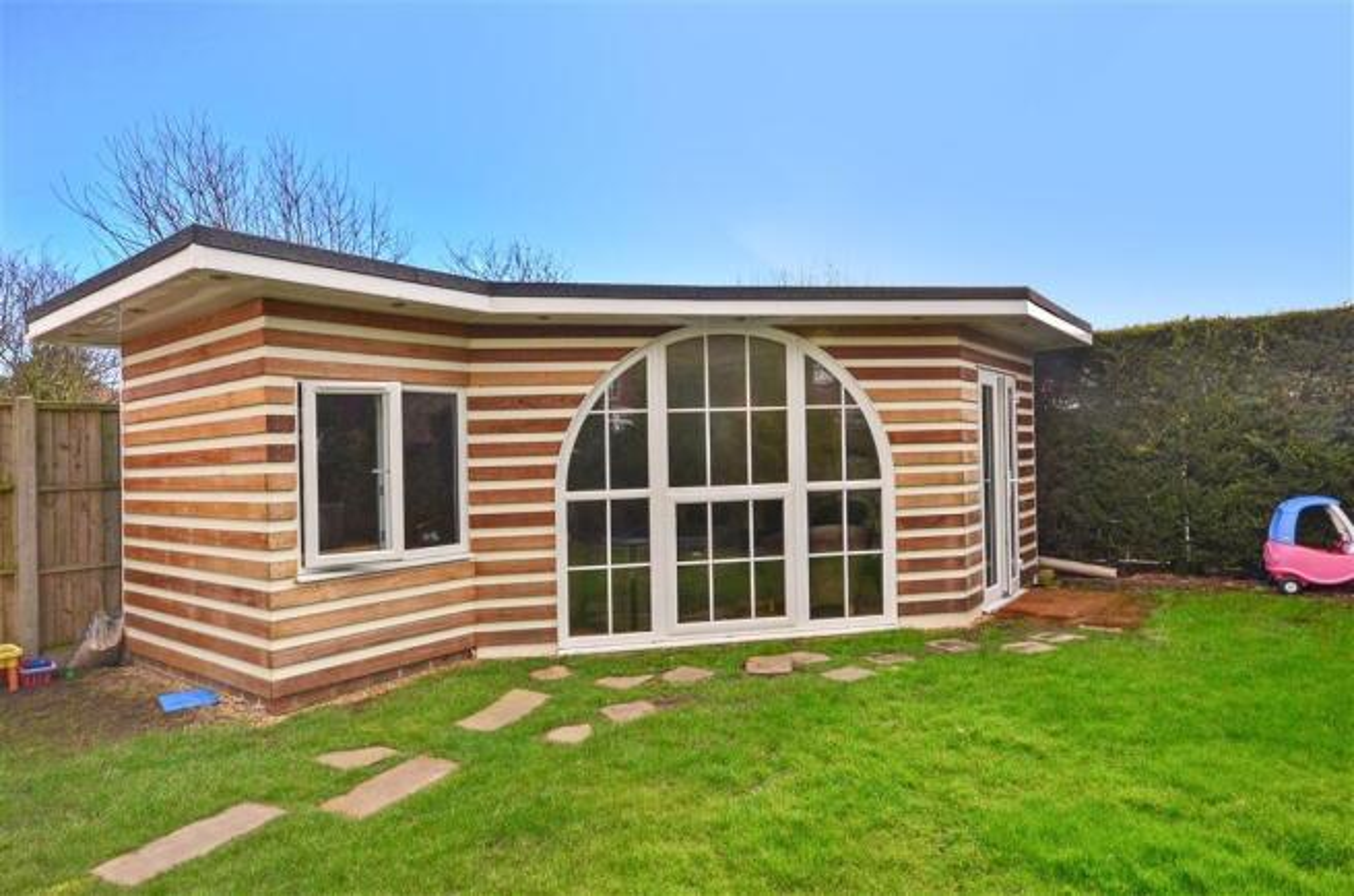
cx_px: 677
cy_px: 448
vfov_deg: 59.2
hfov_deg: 81.3
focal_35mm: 21
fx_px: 788
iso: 640
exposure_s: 1/160
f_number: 14
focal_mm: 14
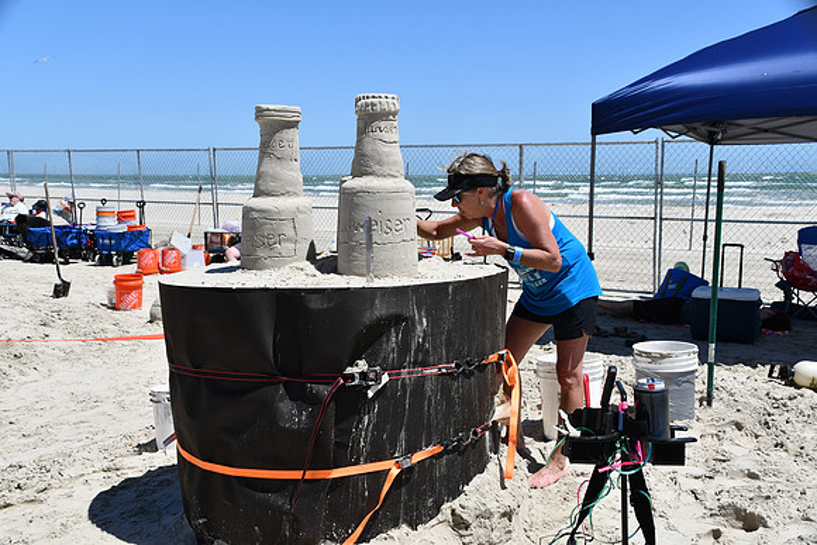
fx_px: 953
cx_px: 408
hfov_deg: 46.4
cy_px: 272
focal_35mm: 42
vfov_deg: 31.9
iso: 100
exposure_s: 1/320
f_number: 9
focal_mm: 28
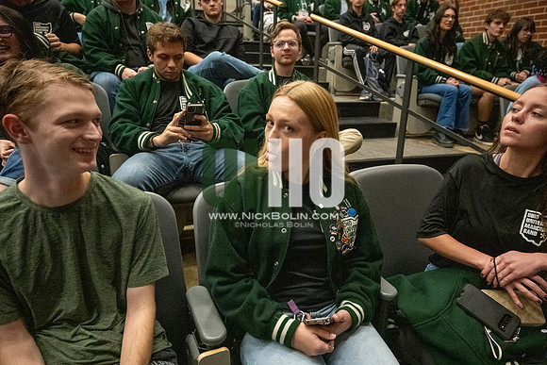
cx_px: 274
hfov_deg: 73.7
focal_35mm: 24
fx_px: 365
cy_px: 182
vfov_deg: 53.2
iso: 12800
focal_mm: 24
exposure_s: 1/500
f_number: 4
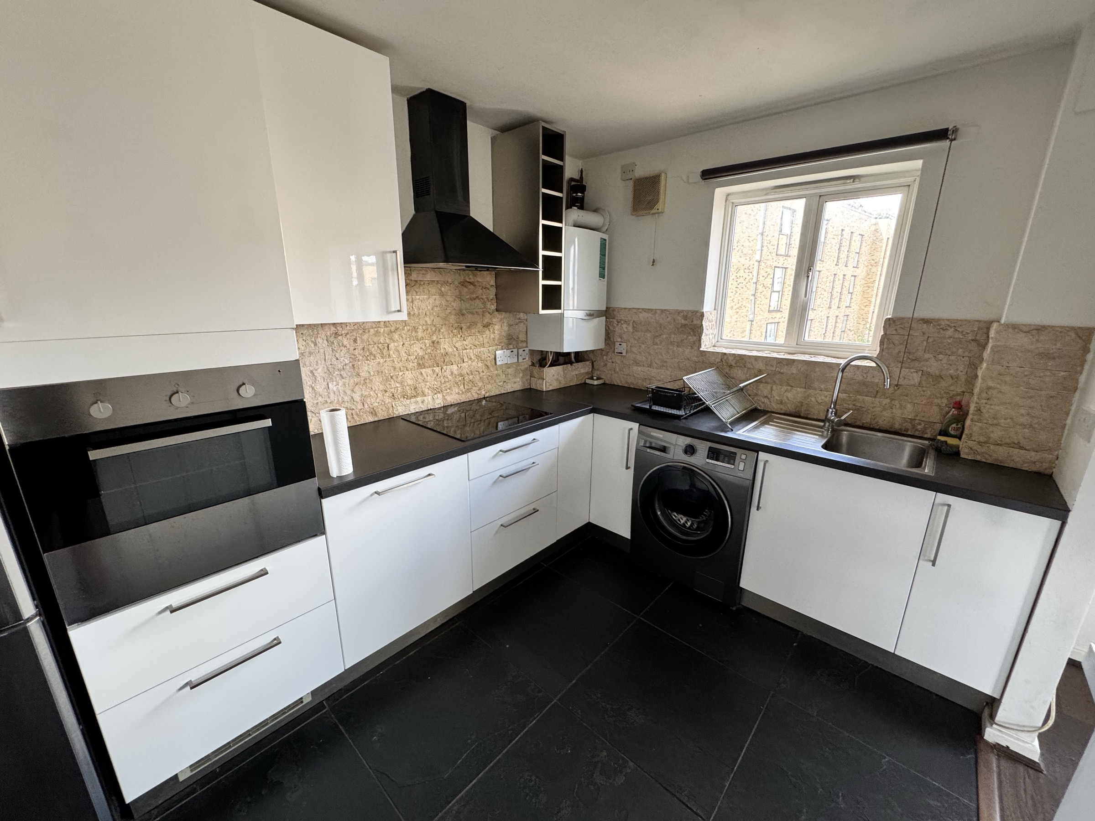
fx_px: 443
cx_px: 548
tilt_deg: -12.7
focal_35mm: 14
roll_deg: +1.8
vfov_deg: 85.7
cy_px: 410
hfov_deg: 102.1
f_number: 2.2
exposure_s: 1/99
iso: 200
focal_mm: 2.22
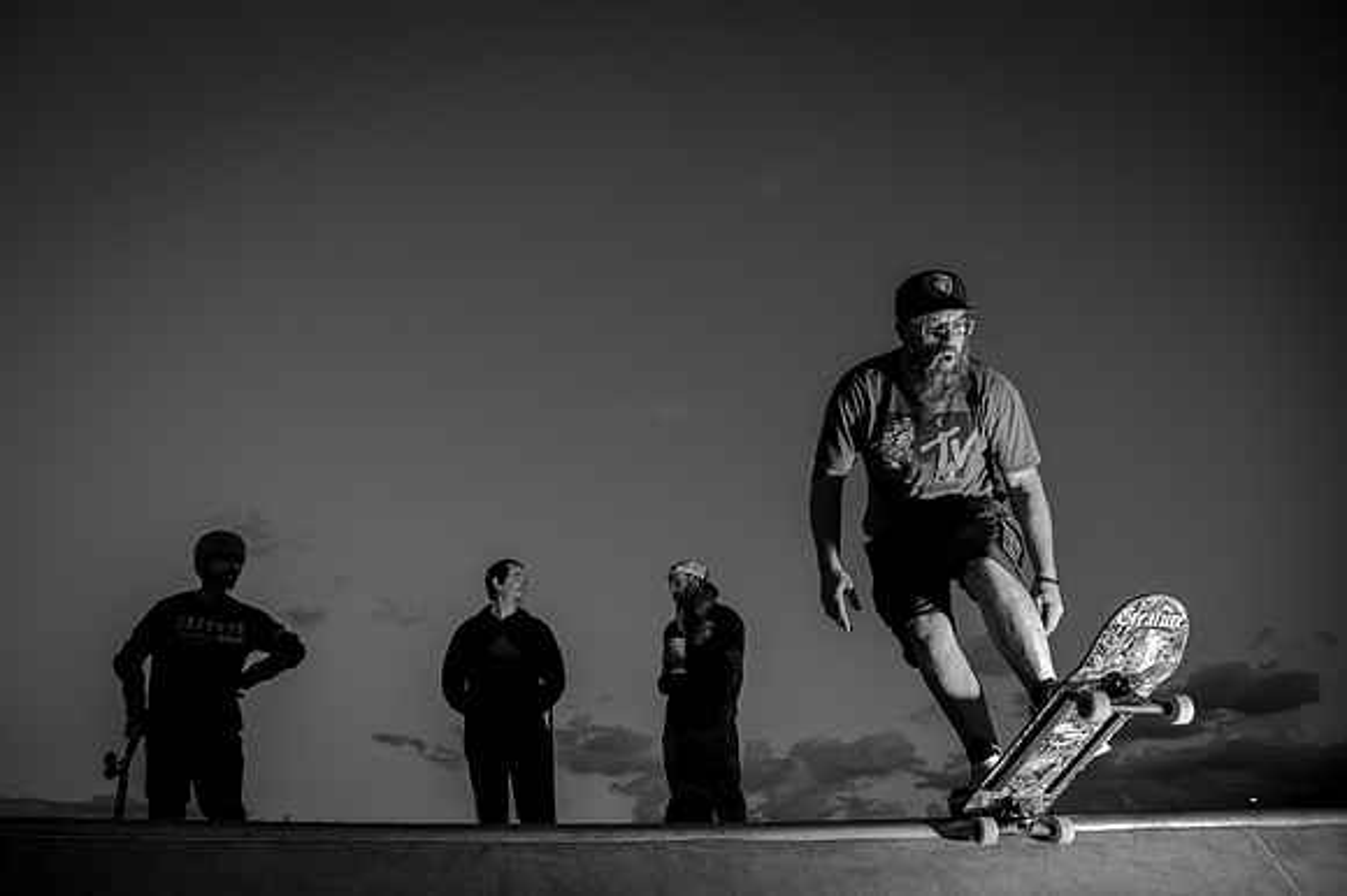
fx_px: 988
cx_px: 607
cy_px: 405
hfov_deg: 68.4
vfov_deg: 48.8
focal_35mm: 26
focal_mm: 24
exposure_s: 1/400
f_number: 4
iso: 1000
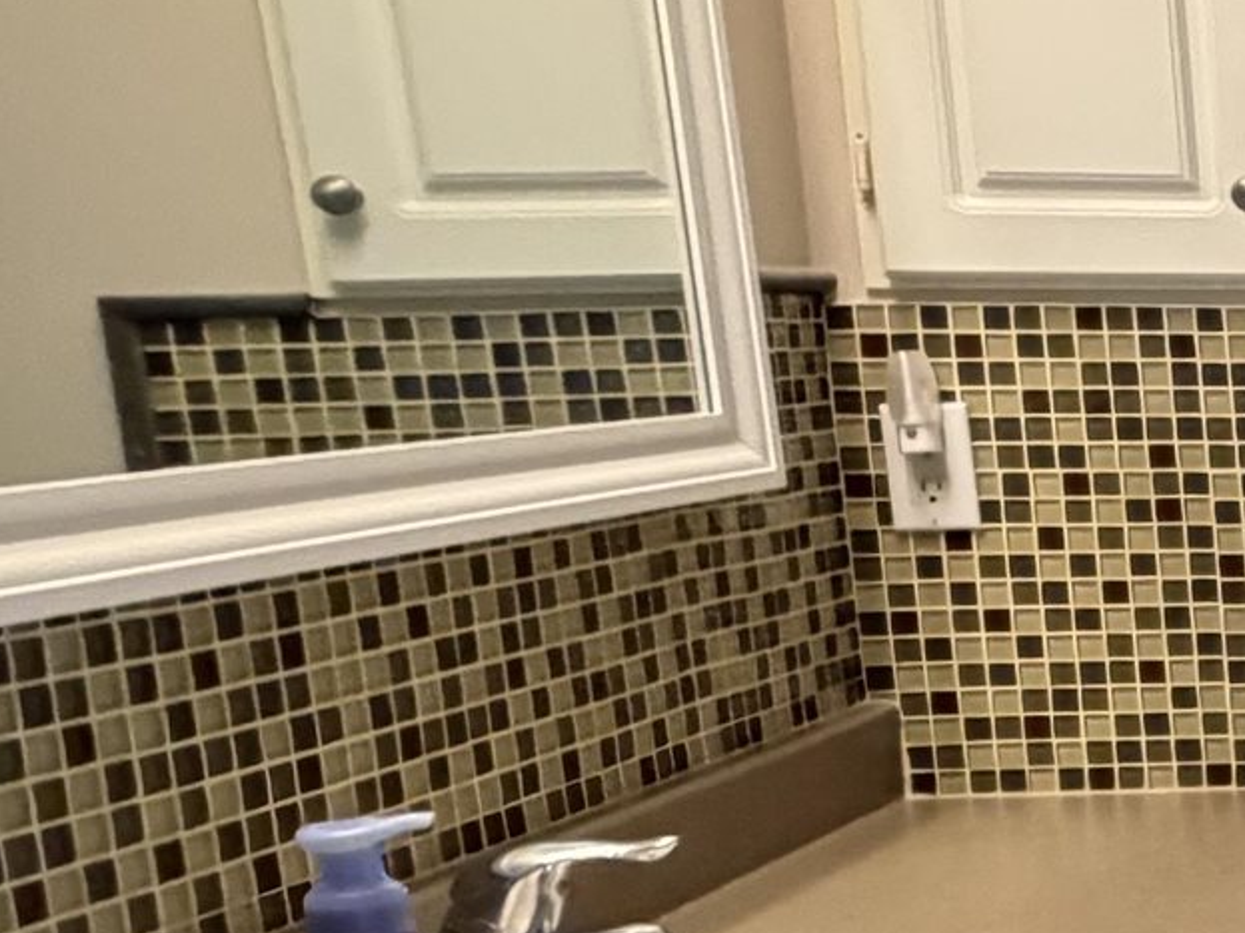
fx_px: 2481
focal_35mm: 69
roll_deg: +0.3
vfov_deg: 21.1
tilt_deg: -9.7
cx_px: 2558
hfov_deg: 18.0
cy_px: 691
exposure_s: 1/60
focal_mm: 2.22
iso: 500
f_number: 2.2
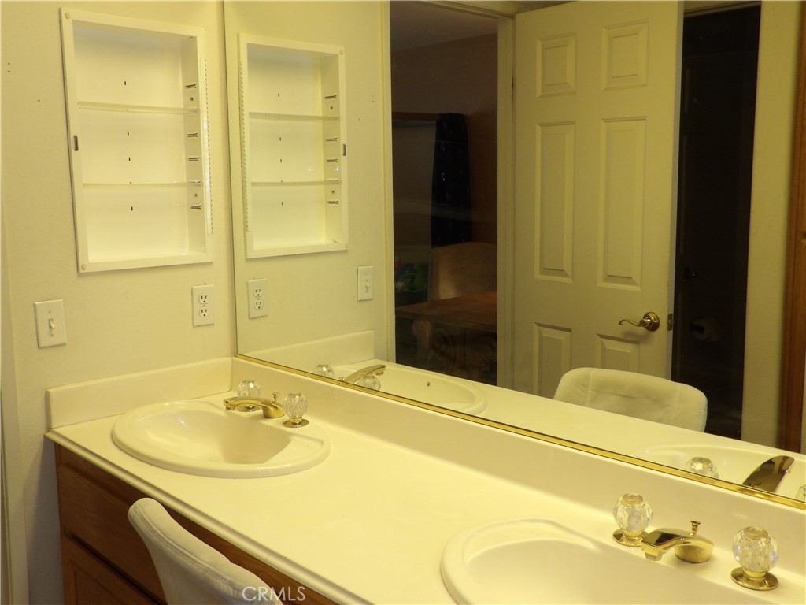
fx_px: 768
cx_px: 403
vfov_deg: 42.9
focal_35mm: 33
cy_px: 302
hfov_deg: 55.4
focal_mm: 5.9
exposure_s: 1/22
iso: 200
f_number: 3.6
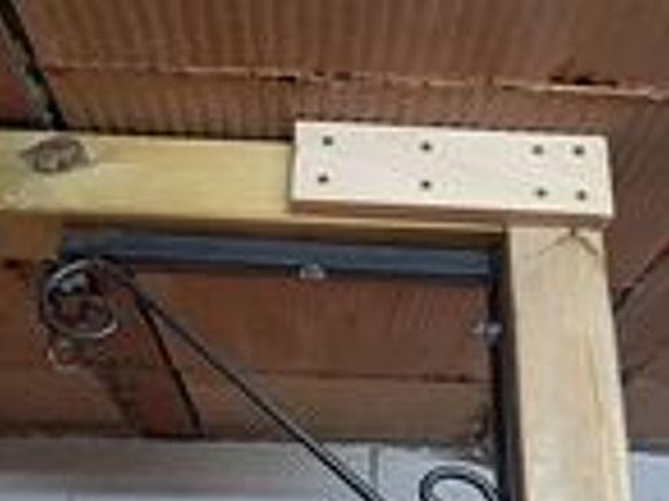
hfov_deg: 50.1
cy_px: 457
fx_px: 715
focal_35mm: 37
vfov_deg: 36.1
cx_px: 332
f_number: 1.8
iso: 500
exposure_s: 1/33
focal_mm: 4
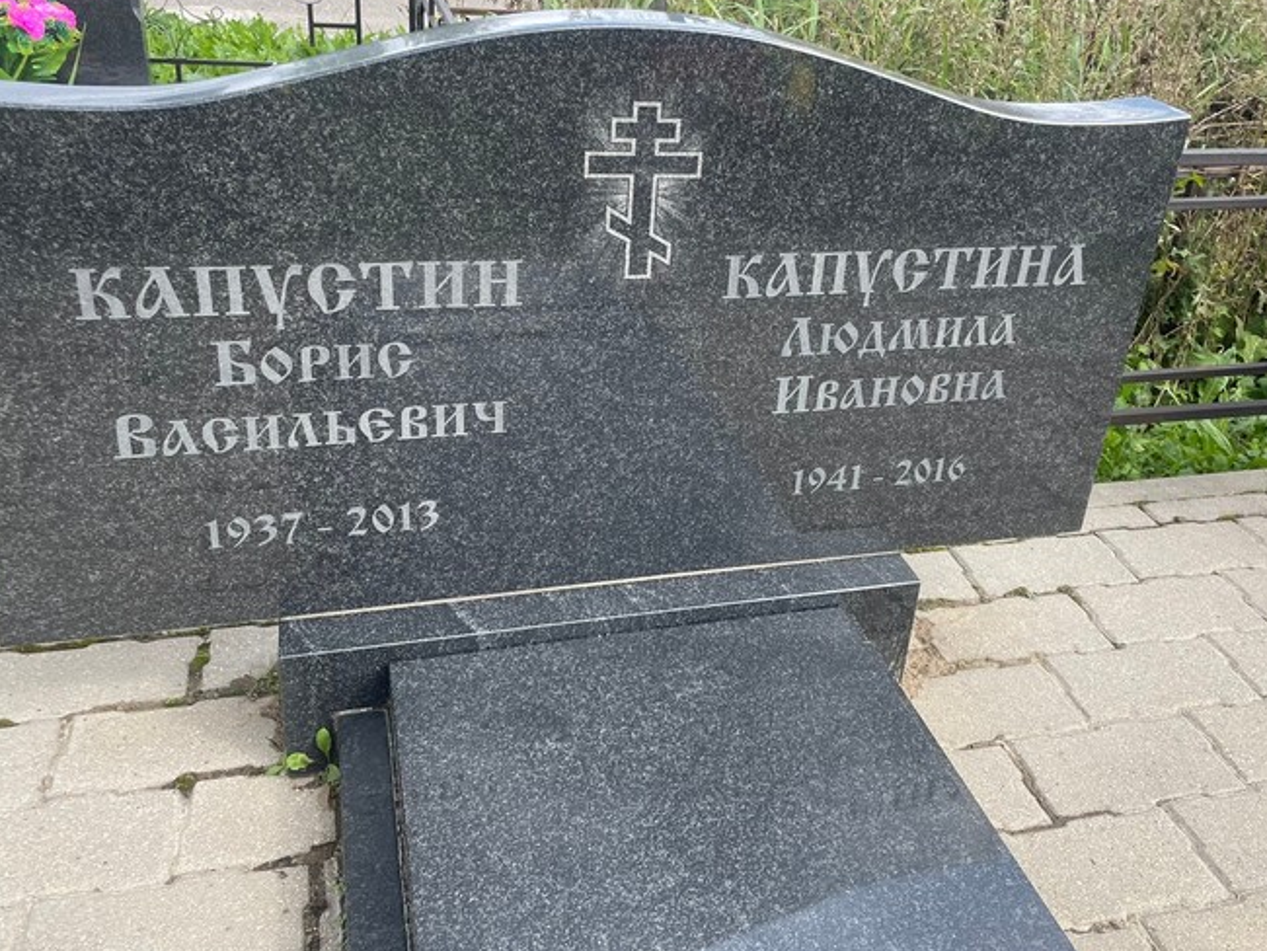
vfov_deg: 44.0
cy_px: 399
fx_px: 1172
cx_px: 698
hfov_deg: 56.7
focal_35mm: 32
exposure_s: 1/903
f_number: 1.6
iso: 32
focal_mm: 4.2
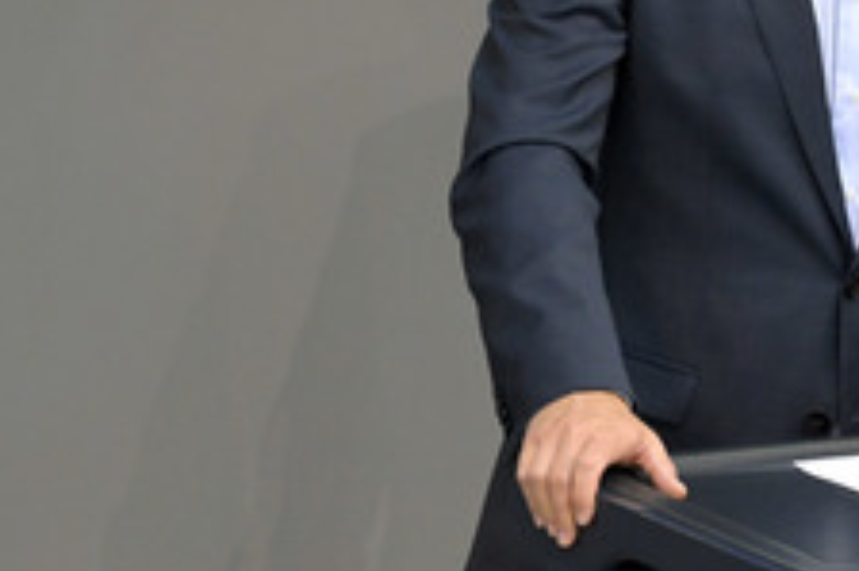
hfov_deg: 2.8
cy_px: 15
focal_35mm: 726
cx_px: 800
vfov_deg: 1.9
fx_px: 17310
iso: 8000
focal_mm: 360
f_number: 5.6
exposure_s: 1/400
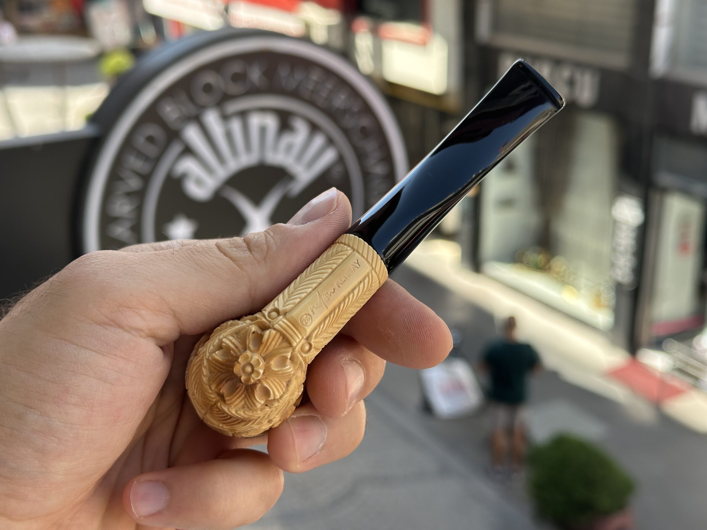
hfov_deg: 39.7
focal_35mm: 48
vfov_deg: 30.3
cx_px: 354
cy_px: 265
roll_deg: +0.5
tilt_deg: -20.5
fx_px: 980
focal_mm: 6.86
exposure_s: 1/584
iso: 64
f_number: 1.78
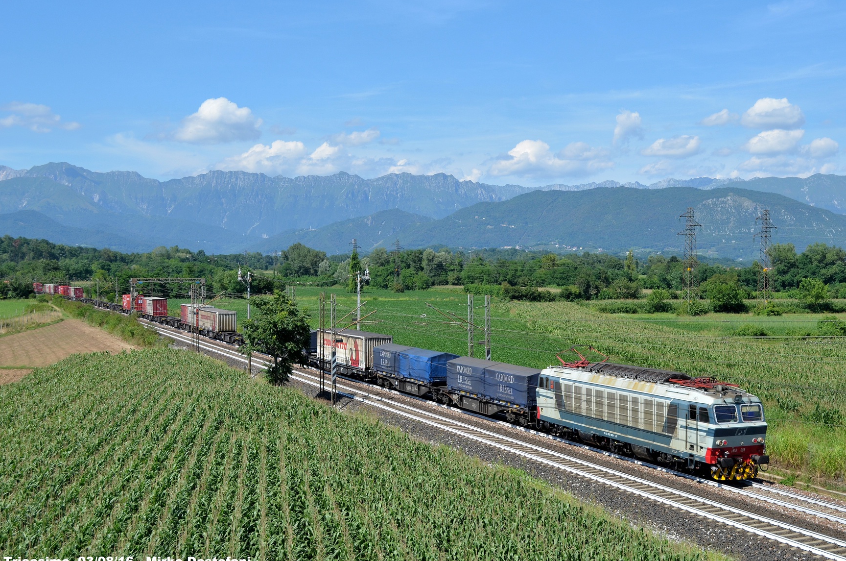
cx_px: 462
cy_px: 264
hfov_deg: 39.6
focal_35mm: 50
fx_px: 1173
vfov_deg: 26.9
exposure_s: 1/800
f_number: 7.1
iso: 250
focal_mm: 30
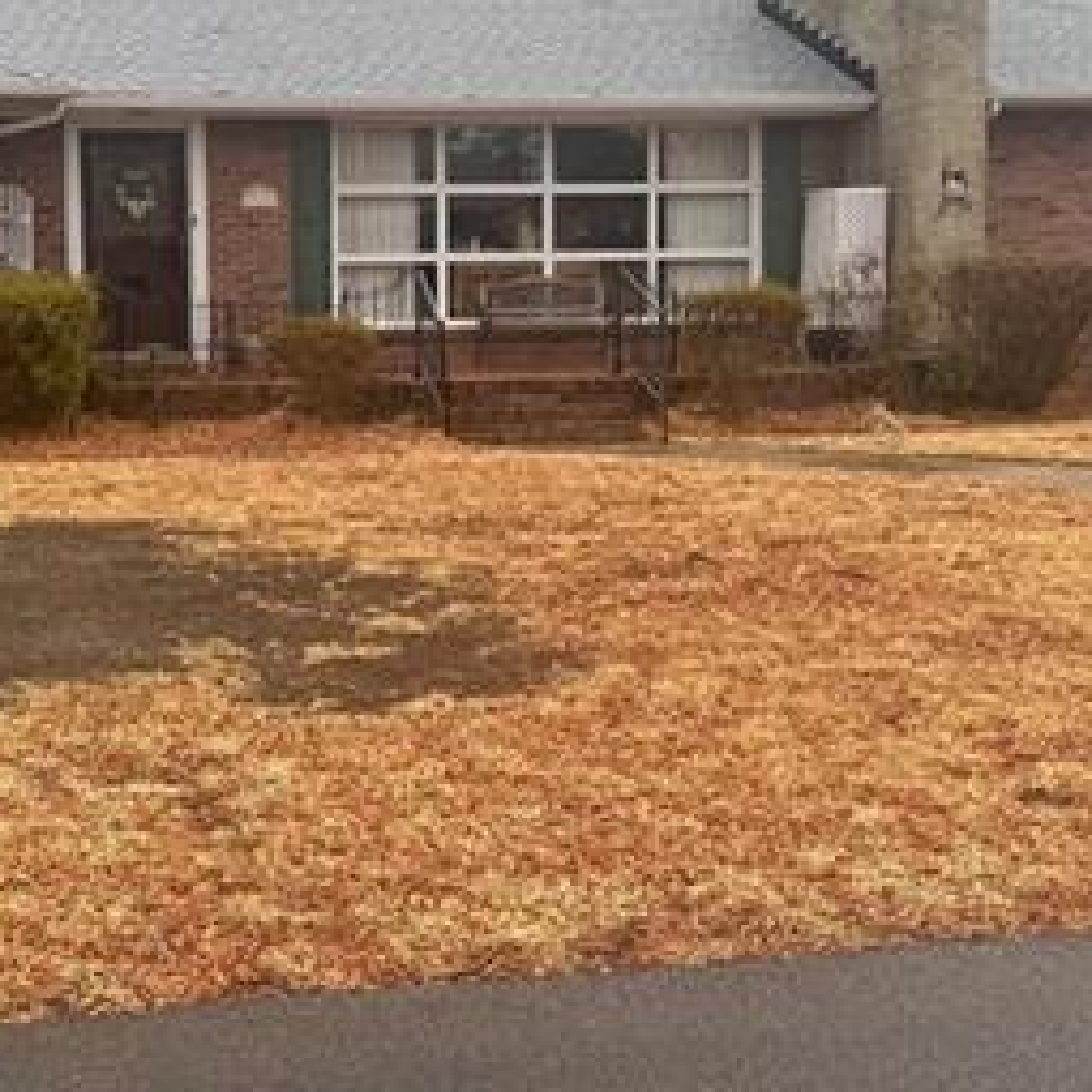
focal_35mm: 64
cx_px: 355
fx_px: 2284
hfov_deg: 26.7
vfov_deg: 26.8
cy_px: 407
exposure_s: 1/319
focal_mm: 6.76
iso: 80
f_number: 1.78
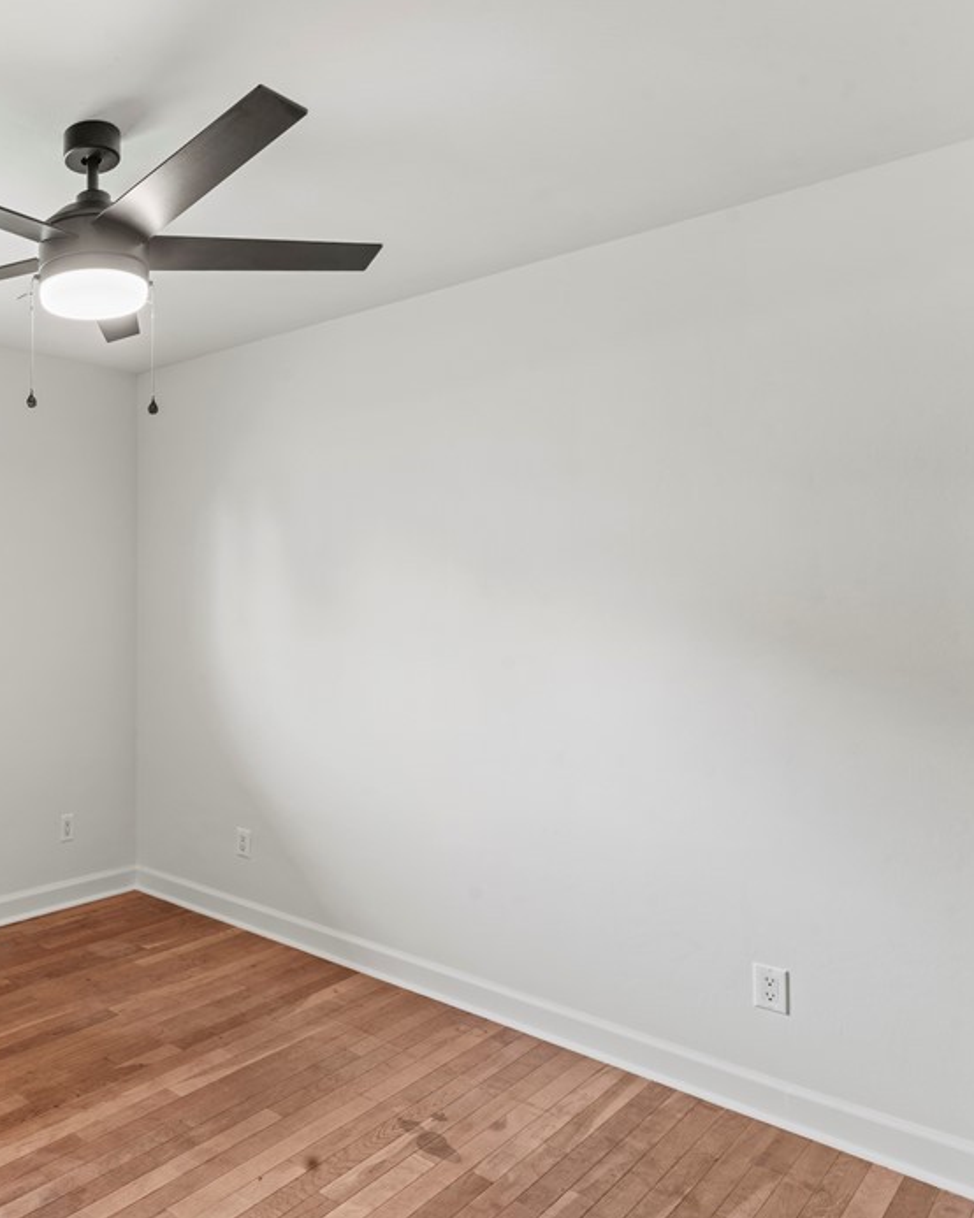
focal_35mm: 25
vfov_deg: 68.1
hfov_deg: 48.4
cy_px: 602
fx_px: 901
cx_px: 35
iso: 400
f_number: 10
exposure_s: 4
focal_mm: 17
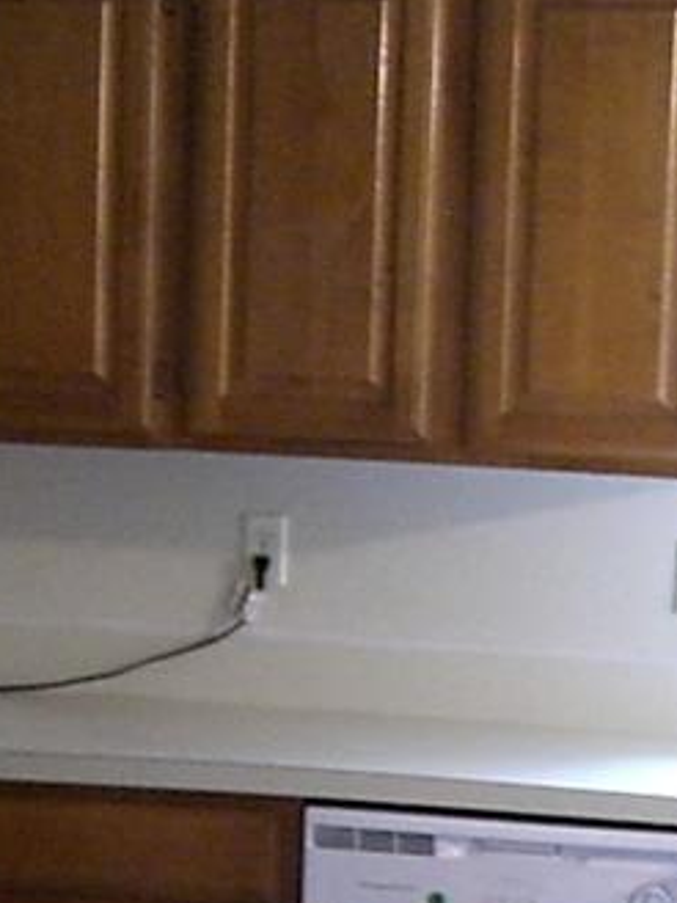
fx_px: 2868
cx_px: 454
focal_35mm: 110
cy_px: 988
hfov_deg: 13.4
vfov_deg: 17.3
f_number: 3
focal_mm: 7.6
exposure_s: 1/15
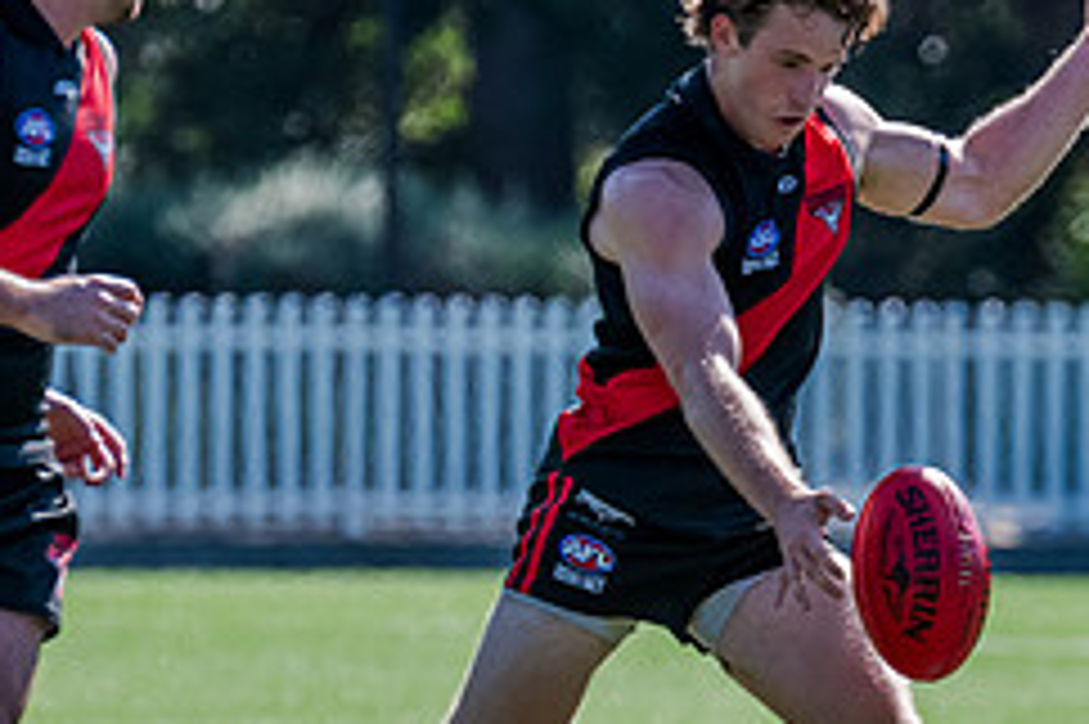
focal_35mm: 943
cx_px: 625
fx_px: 28505
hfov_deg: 2.2
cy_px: 457
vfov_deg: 1.5
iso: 800
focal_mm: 360
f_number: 8
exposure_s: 1/1600
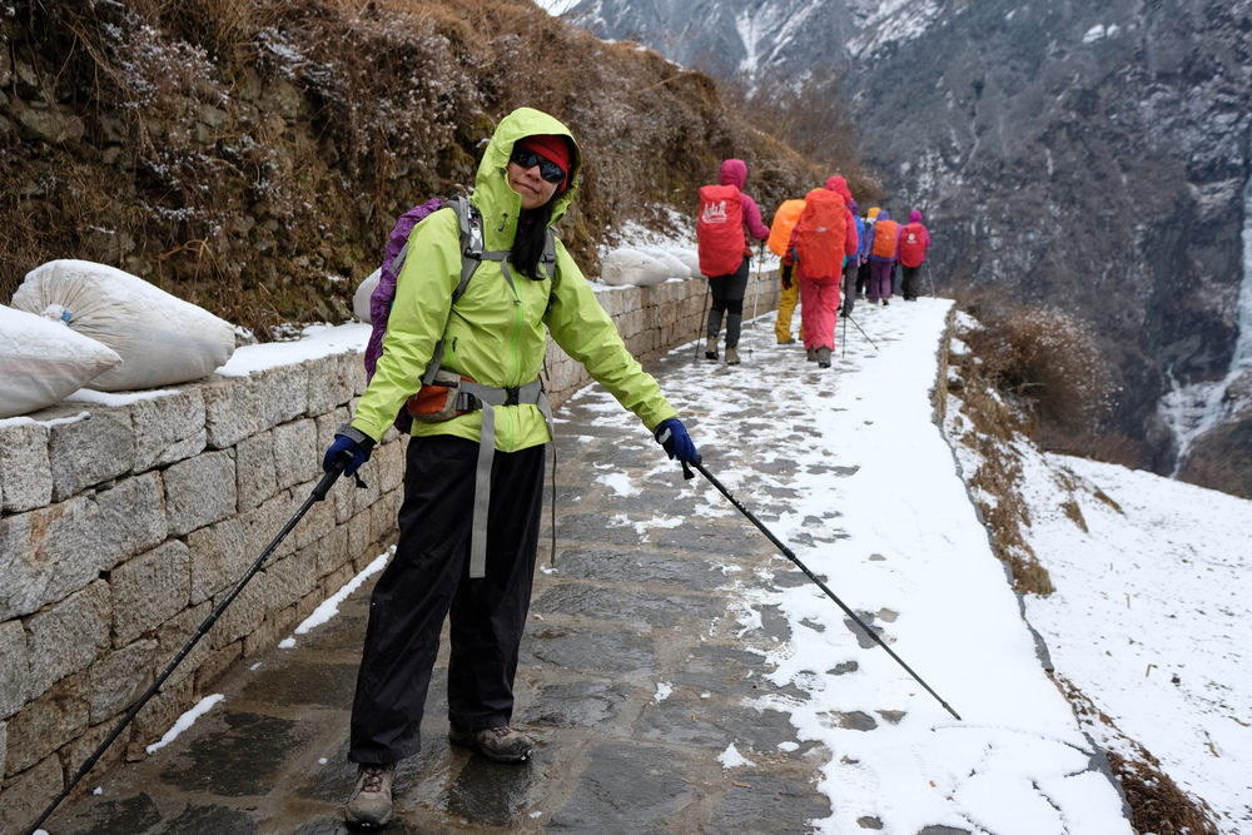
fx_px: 1217
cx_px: 626
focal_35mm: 35
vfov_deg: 37.9
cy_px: 418
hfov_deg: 54.4
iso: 400
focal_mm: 23
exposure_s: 1/1000
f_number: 4
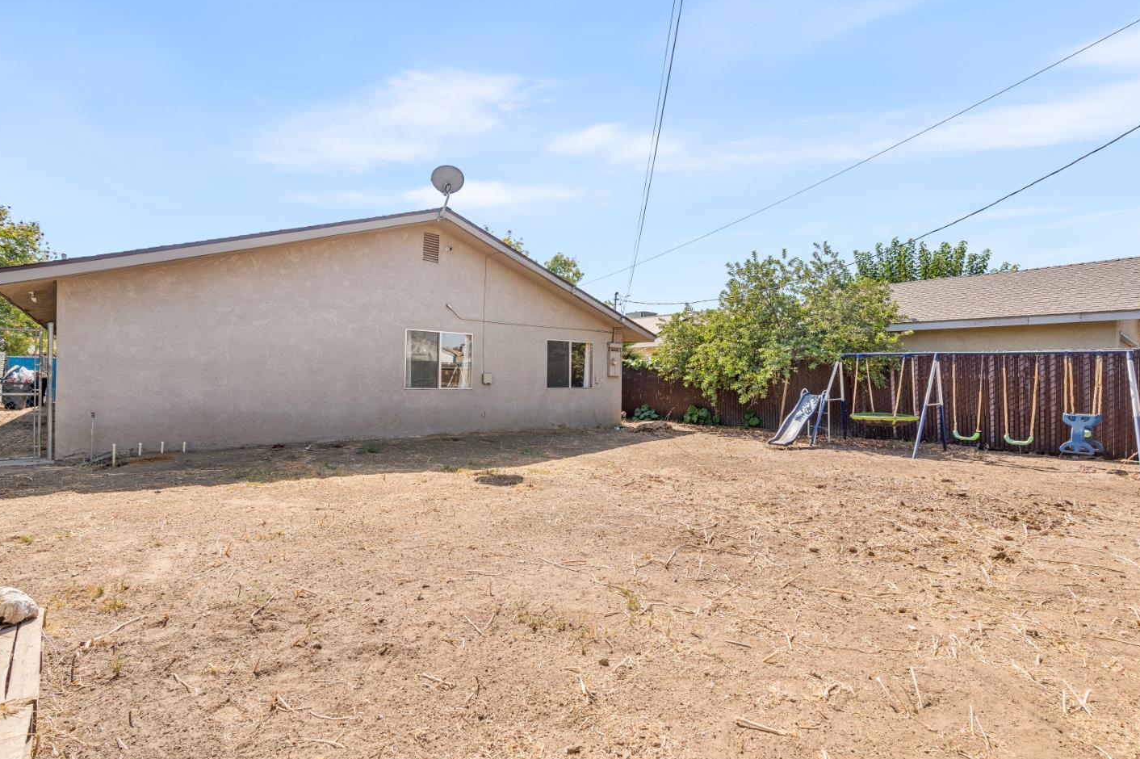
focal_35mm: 17
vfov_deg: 70.4
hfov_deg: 93.3
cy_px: 386
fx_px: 538
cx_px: 580
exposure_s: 1/60
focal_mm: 16
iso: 80
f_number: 7.1
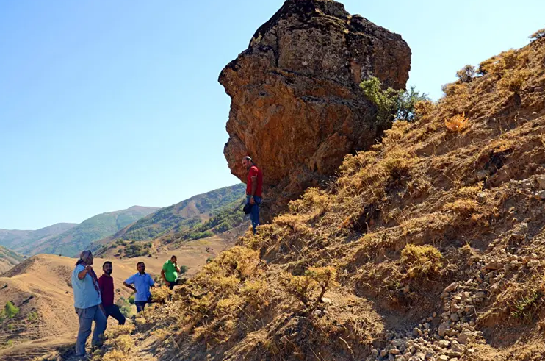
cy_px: 174
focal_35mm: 32
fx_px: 483
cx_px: 282
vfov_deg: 40.9
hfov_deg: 58.8
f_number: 5.6
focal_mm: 18
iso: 100
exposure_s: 1/250
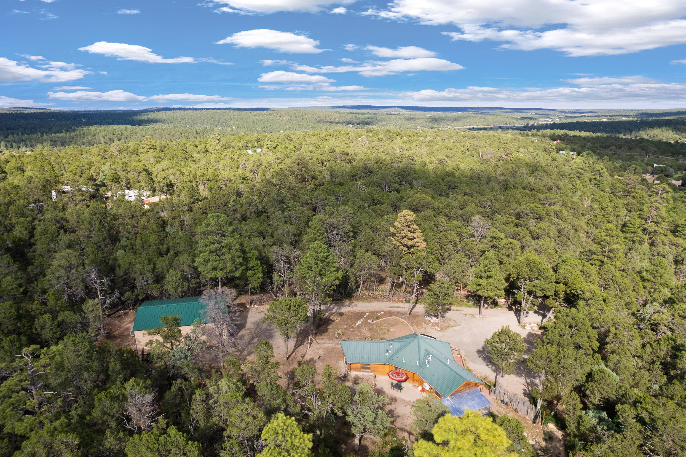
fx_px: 419
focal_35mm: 22
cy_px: 228
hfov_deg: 78.6
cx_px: 343
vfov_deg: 57.2
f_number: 2.8
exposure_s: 1/1600
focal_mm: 8.38
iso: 140
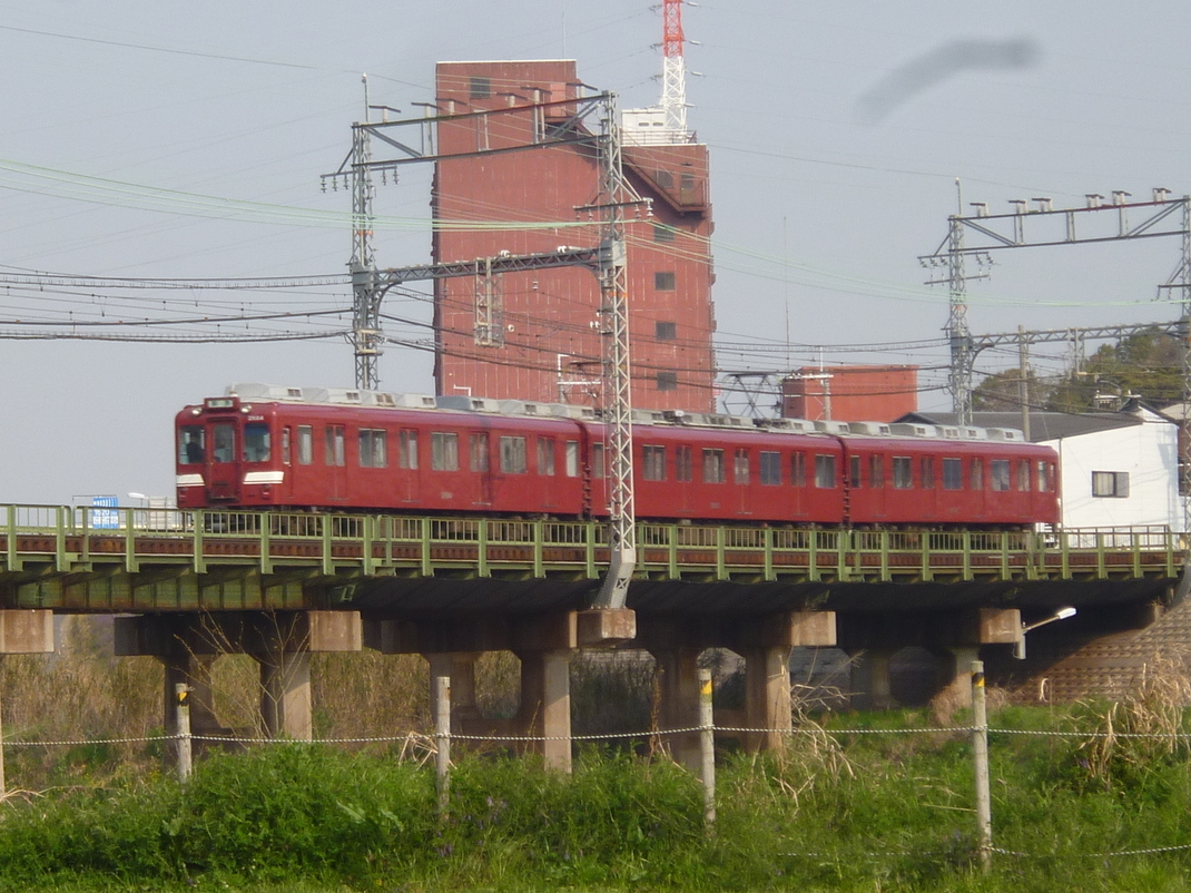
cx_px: 568
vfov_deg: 7.0
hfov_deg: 9.3
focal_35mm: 212
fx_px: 7292
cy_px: 491
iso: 100
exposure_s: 1/160
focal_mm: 20
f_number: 6.5
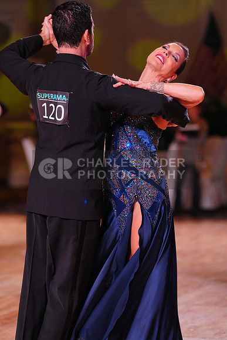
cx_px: 114
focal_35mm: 132
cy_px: 170
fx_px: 1248
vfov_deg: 15.5
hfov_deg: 10.4
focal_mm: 132
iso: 640
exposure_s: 1/250
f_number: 2.8
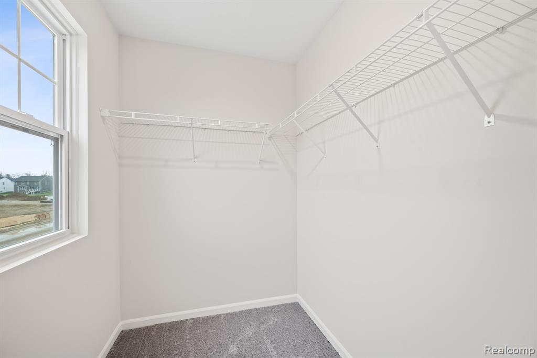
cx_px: 268
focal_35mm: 14
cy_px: 179
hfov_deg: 104.2
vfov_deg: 81.2
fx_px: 209
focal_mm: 14
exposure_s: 1/1.25
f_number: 9
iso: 100
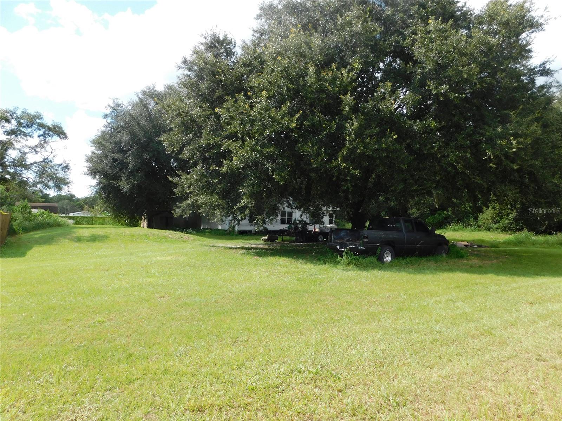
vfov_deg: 58.9
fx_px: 373
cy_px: 210
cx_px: 281
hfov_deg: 73.9
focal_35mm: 23
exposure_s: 1/800
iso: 125
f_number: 3
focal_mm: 4
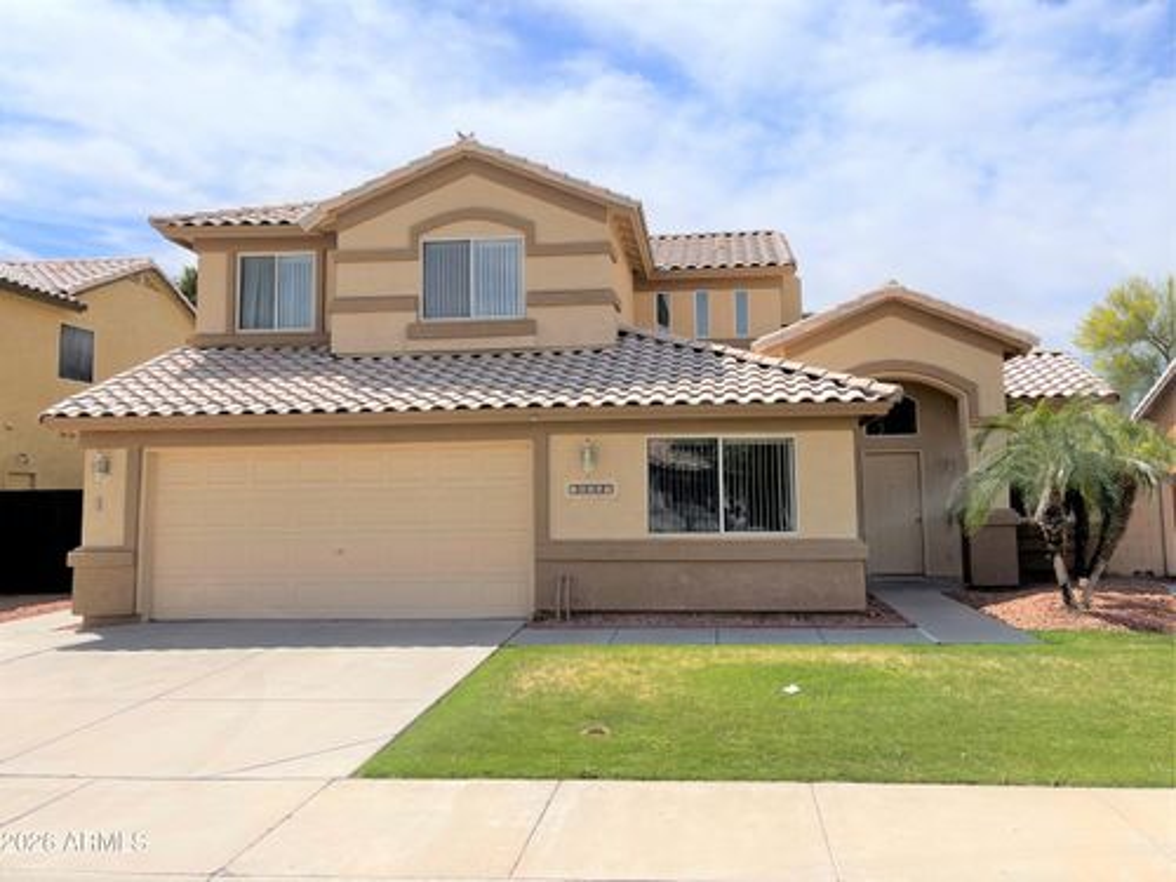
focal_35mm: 26
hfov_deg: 67.3
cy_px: 441
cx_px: 588
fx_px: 883
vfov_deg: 53.1
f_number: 1.6
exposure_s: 1/6993
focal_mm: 5.1
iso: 32
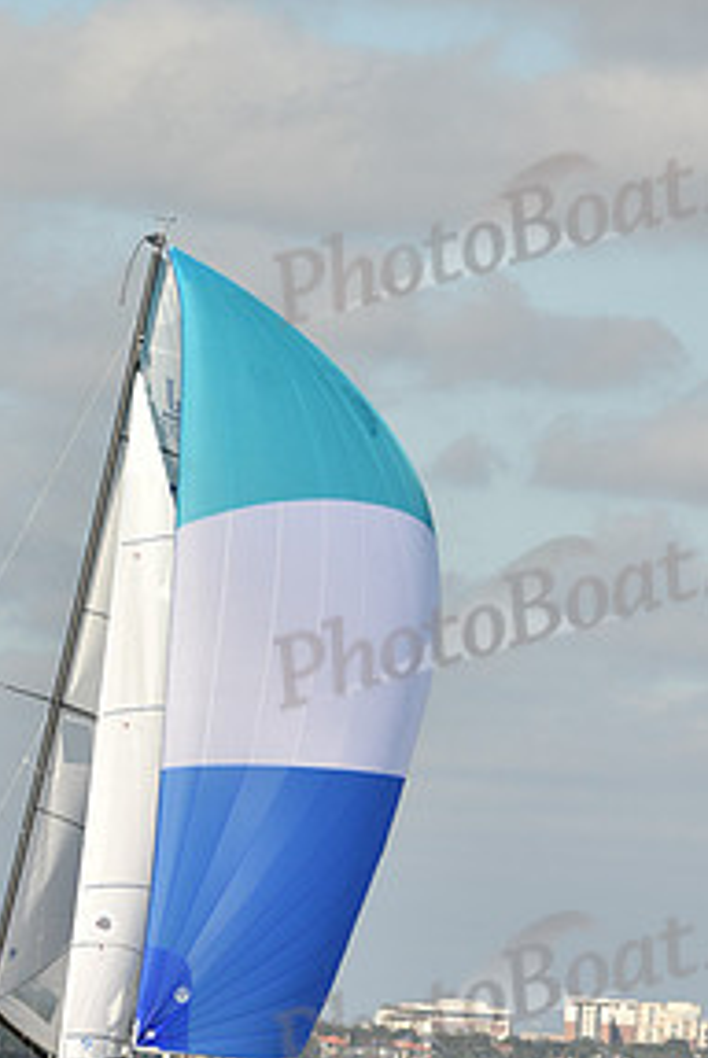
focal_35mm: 444
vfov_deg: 4.6
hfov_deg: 3.1
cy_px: 476
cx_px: 83
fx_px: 13066
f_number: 7.1
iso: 250
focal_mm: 220
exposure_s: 1/1250
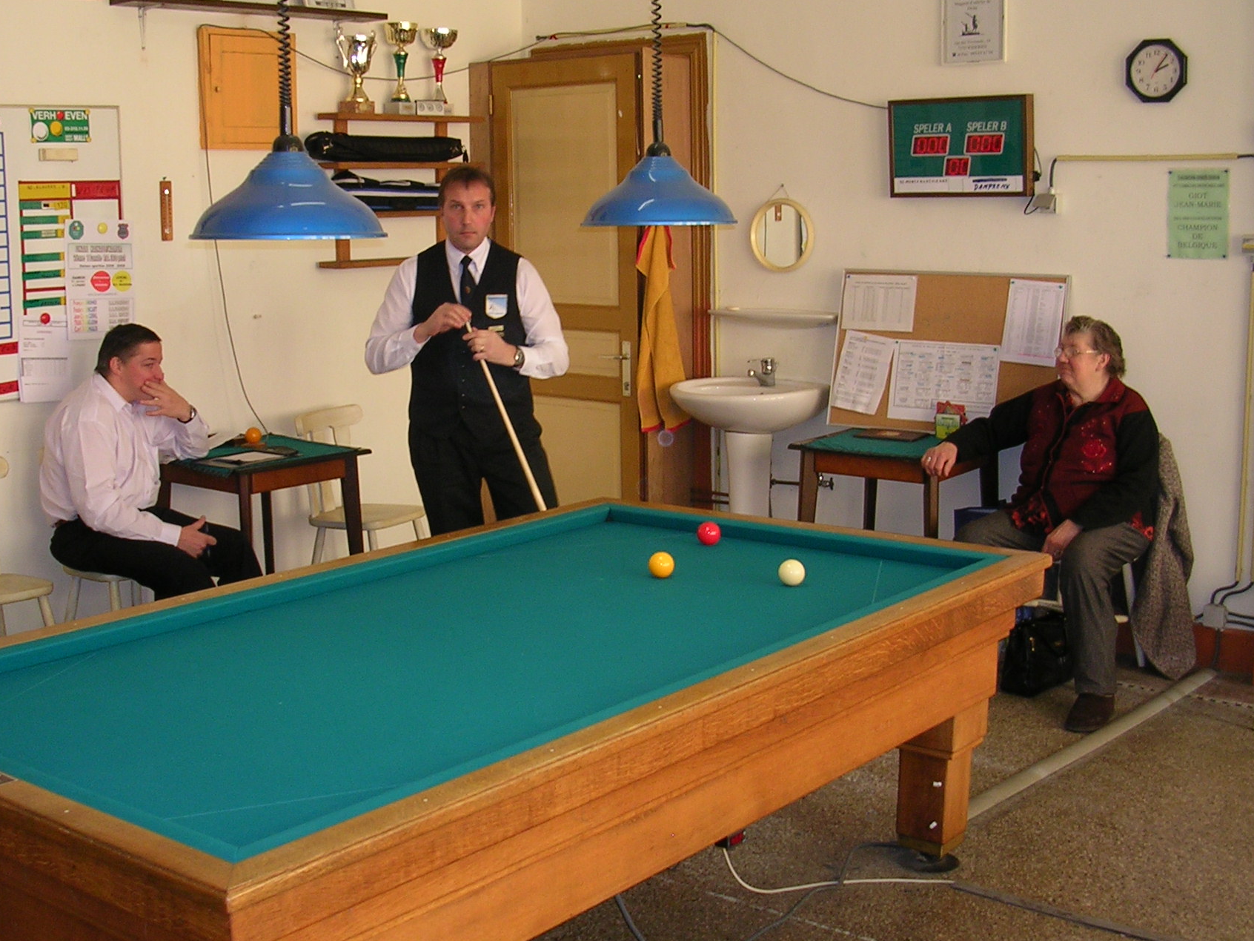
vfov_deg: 31.5
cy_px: 468
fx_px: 1666
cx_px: 537
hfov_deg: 41.1
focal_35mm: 46
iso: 50
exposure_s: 1/30
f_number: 2.8
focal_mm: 5.8
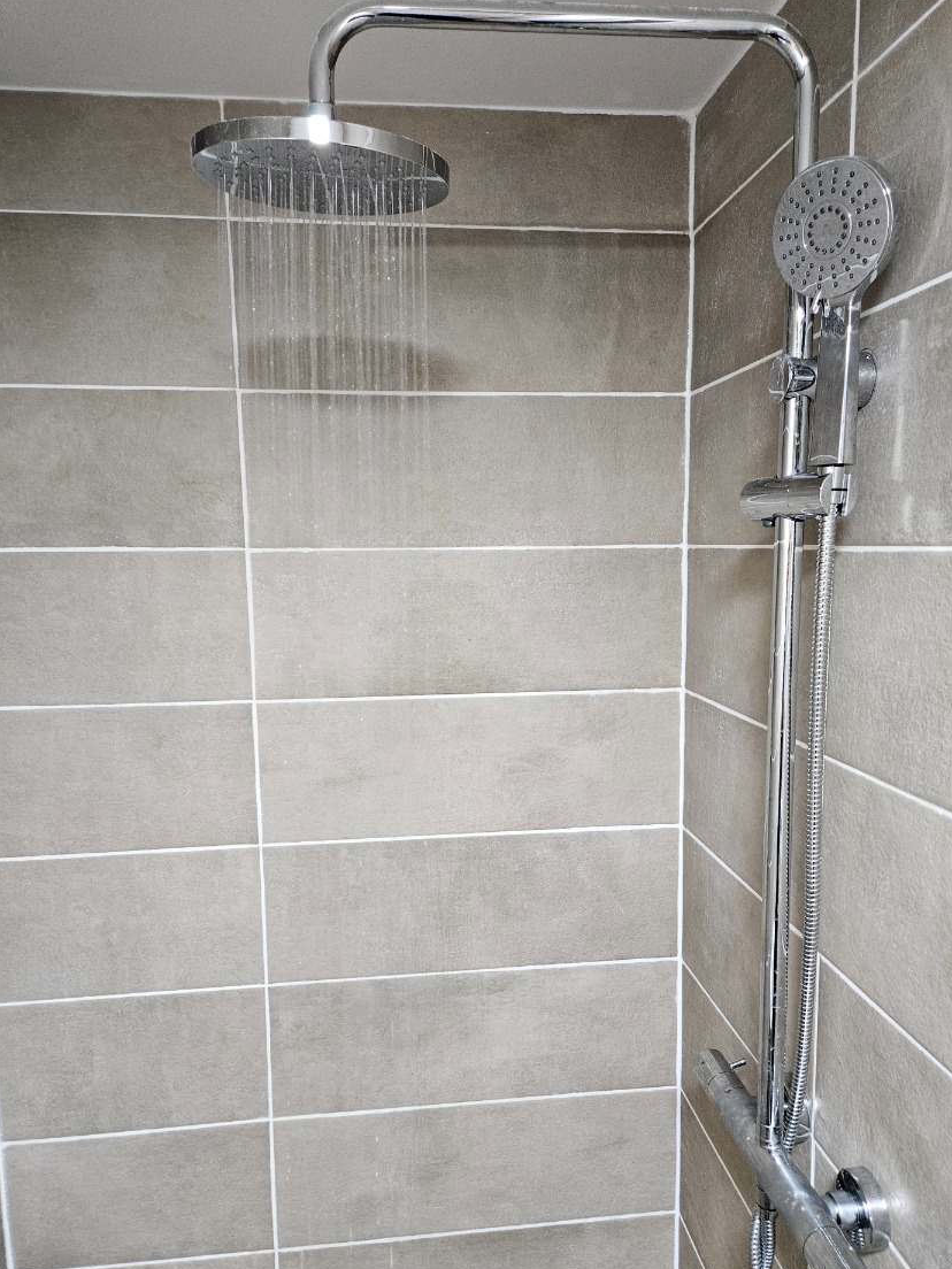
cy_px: 685
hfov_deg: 54.9
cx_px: 497
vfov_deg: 69.3
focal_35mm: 25
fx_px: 917
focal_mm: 5.4
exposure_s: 1/50
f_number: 1.8
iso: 640
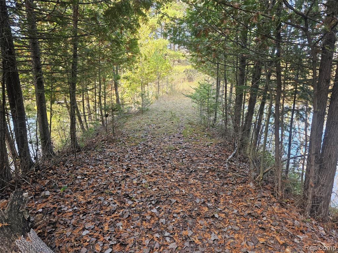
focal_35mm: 23
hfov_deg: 73.9
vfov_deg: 58.9
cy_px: 126
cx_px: 169
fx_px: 225
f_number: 1.7
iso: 160
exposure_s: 1/120
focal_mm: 6.3
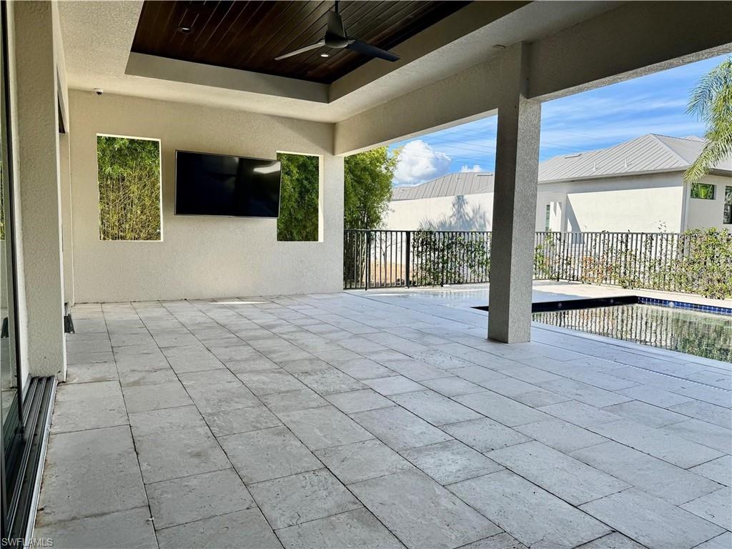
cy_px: 274
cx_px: 366
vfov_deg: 56.8
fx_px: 508
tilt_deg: -5.5
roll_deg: -1.0
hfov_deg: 71.6
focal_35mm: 24
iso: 80
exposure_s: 1/1980
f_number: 1.78
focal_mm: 6.76
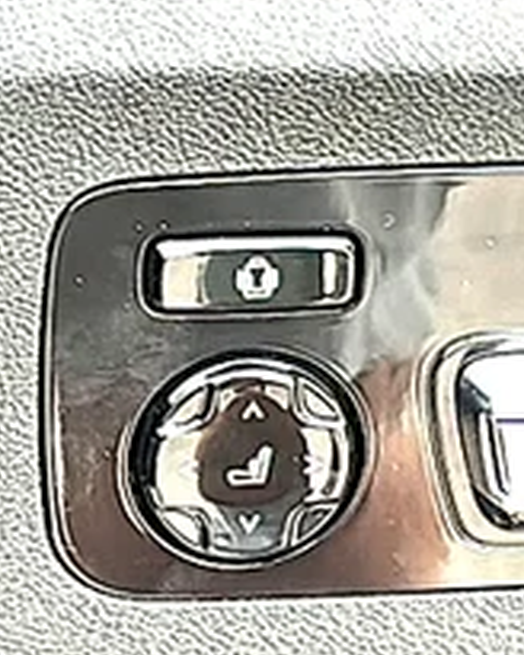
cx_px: 709
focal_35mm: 153
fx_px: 2966
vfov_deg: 12.6
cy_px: 305
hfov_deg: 9.9
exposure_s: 1/118
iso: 64
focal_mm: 6.86
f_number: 1.78
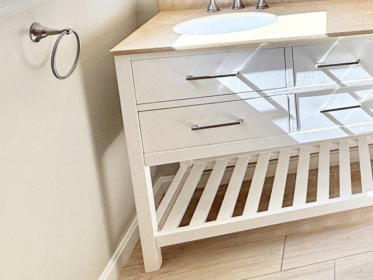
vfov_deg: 29.1
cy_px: -28
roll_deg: -0.5
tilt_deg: -10.6
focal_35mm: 45
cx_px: 504
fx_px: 485
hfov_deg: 31.0
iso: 64
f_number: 2.2
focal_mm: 2.22
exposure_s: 1/288
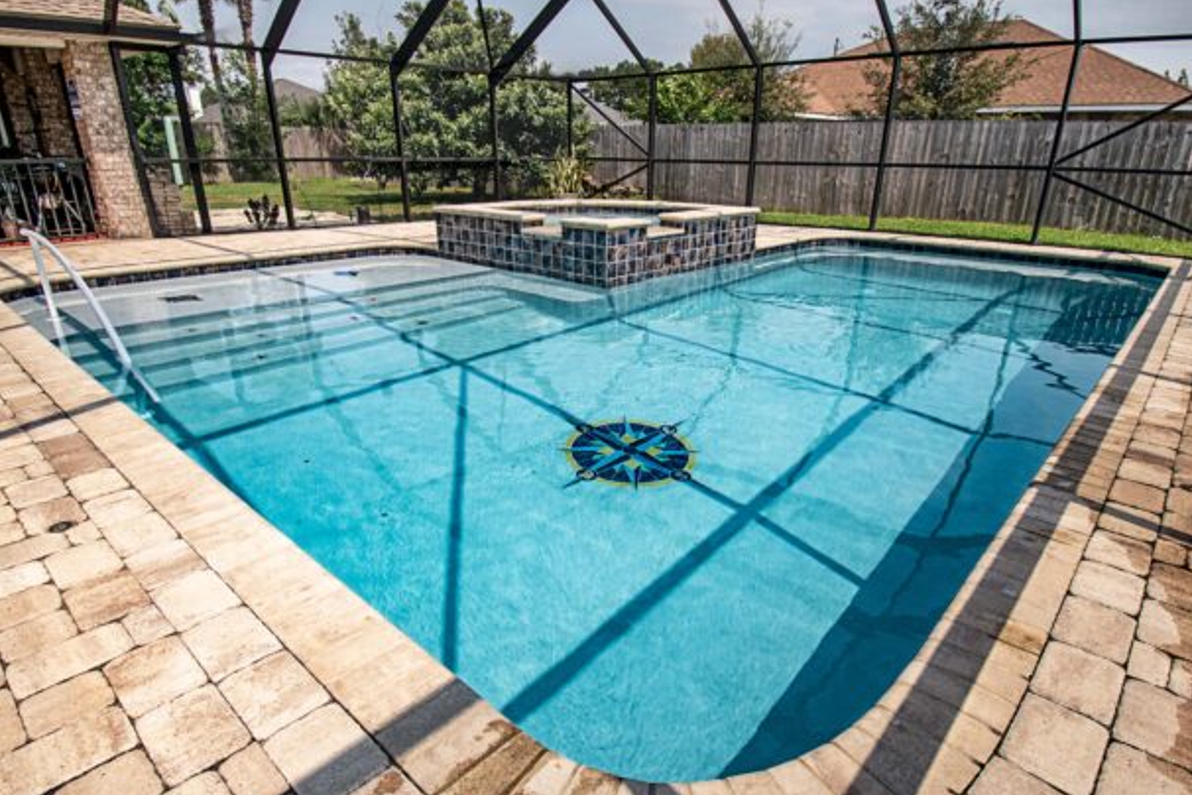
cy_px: 435
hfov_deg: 86.9
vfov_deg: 64.4
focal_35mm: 19
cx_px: 598
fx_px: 629
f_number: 16
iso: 200
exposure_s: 1/20
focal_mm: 10
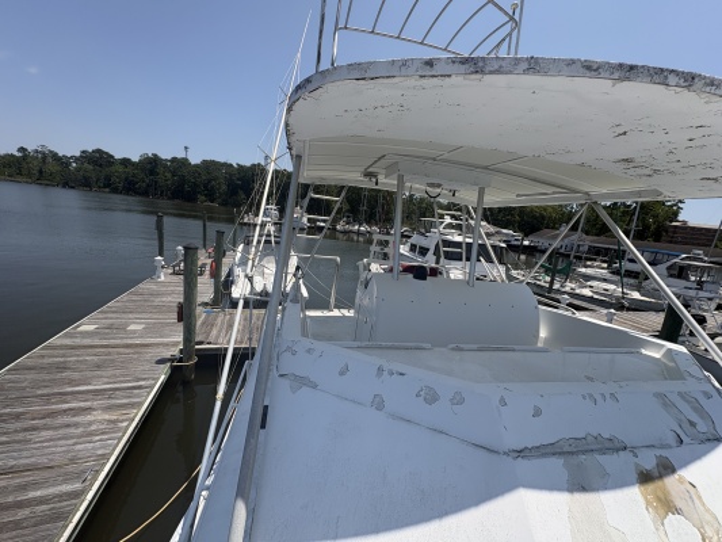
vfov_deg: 85.7
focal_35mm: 14
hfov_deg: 102.1
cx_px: 361
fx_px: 292
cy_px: 271
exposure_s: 1/2494
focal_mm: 2.22
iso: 50
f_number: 2.2
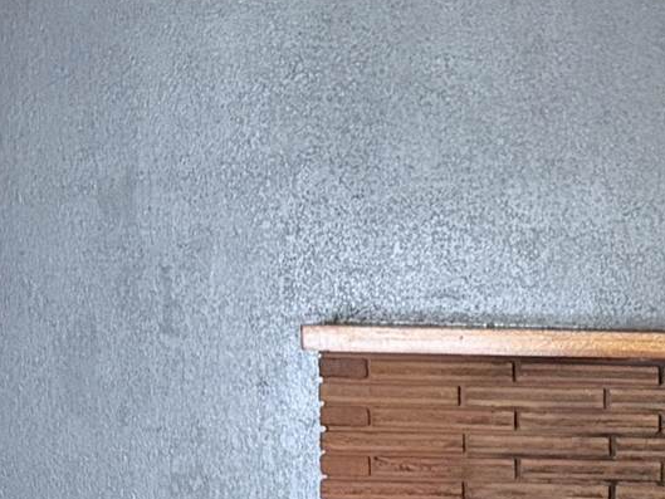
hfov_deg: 12.6
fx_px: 2901
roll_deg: -0.9
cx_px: 874
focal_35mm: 151
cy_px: 667
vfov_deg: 9.6
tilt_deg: -7.2
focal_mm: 5.96
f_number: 1.6
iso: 500
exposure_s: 1/42
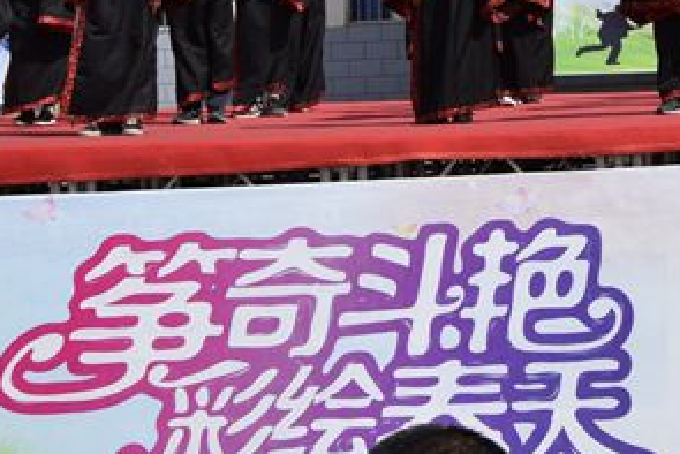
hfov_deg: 16.4
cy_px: -188
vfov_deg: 11.2
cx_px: 828
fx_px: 2249
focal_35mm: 119
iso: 200
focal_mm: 26
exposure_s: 1/500
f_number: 10
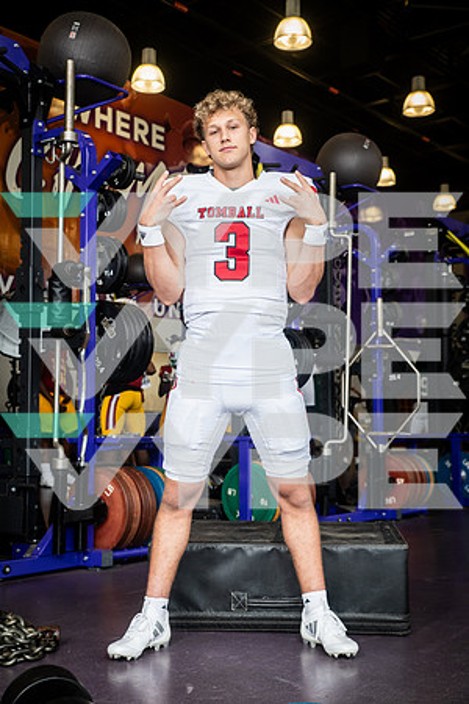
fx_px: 938
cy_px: 352
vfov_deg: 41.1
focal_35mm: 48
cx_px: 234
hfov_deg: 28.1
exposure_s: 1/250
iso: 500
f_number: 5.6
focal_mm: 48
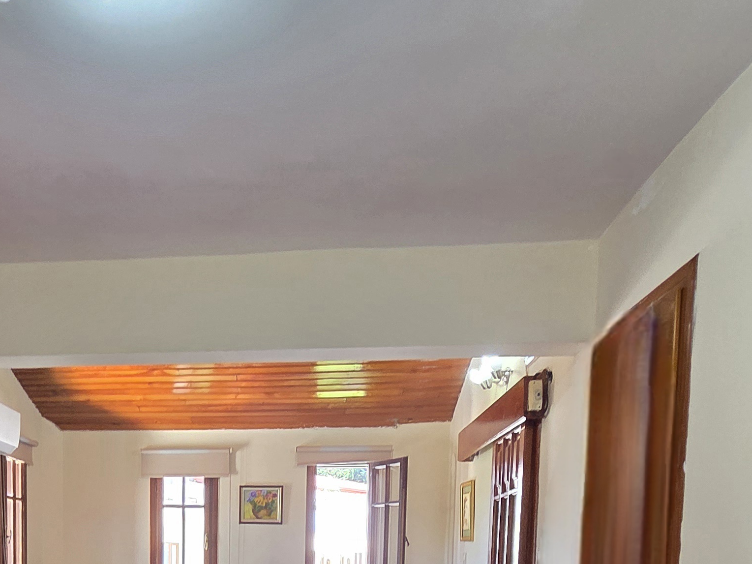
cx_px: 191
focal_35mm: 34
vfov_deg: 35.5
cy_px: 624
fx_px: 739
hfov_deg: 51.7
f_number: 2.2
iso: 200
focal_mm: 2.2
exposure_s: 1/50.3
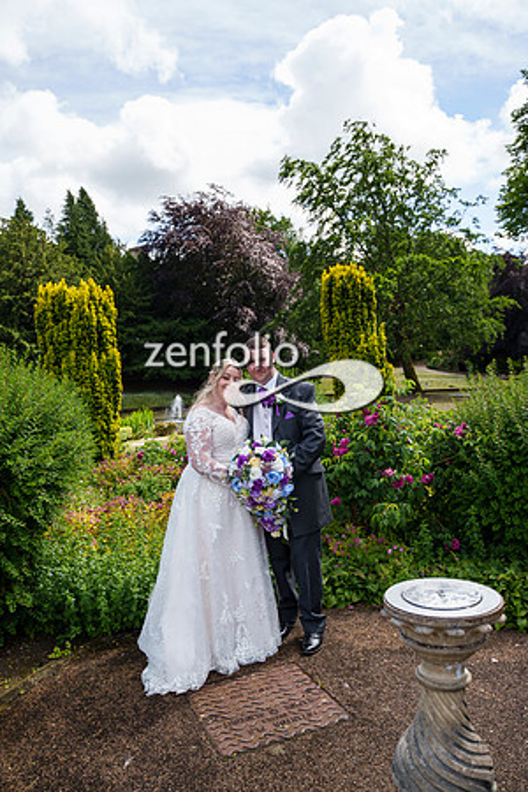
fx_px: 616
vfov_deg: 65.5
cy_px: 396
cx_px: 264
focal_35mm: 28
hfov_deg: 46.4
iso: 200
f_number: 3.5
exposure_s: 1/1250
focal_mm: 28
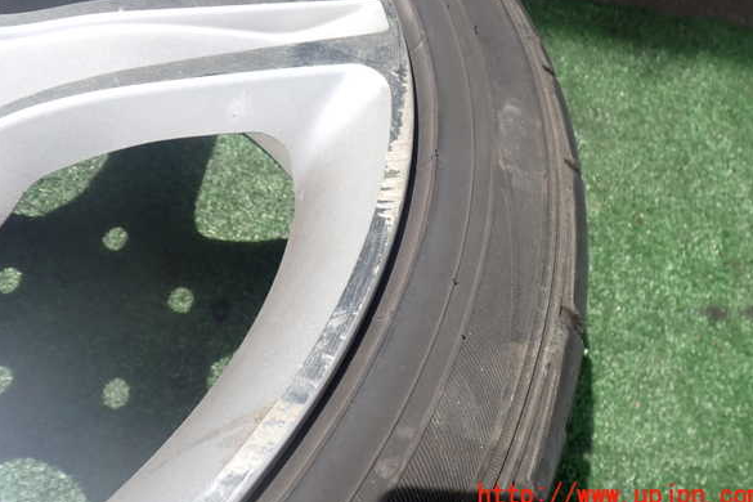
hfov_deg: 58.7
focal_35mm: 32
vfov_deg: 41.1
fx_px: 669
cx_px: 382
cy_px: 223
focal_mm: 5.4
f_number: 3.2
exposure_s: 1/500
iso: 100
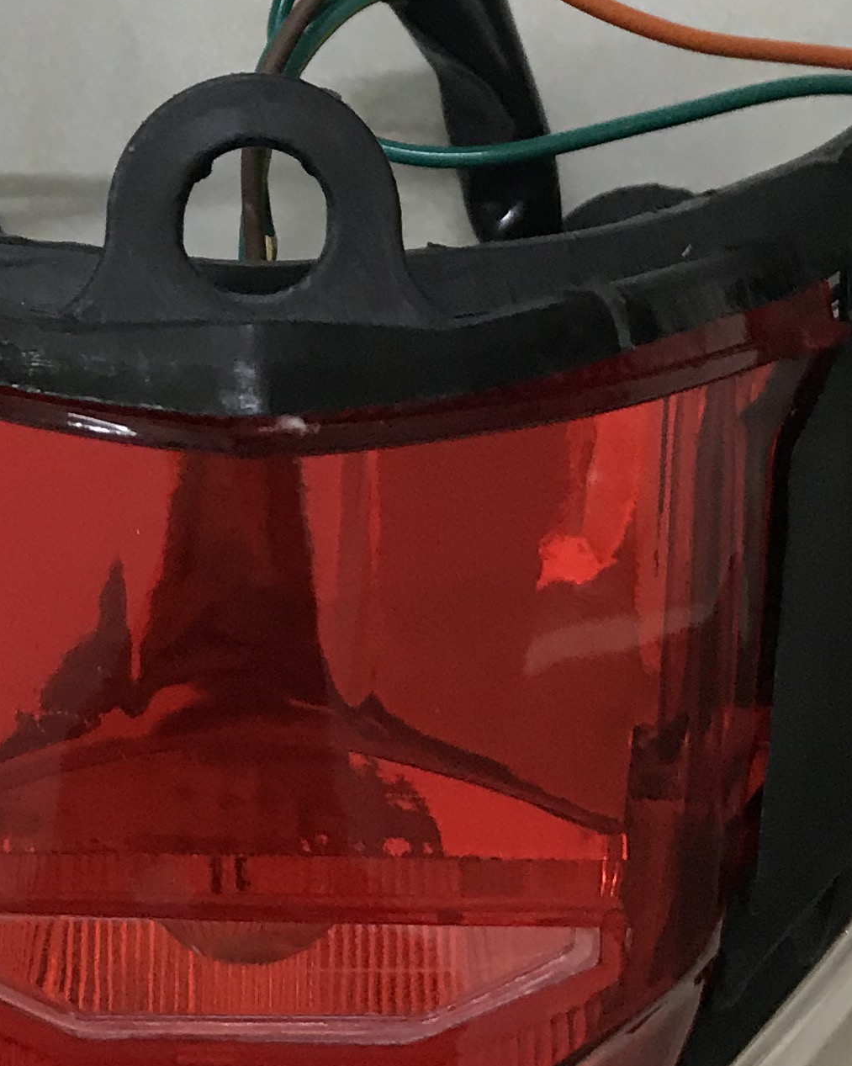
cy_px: 284
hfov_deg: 17.6
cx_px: 261
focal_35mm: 87
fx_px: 2743
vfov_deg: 21.8
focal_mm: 3.99
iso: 64
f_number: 1.8
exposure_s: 1/17
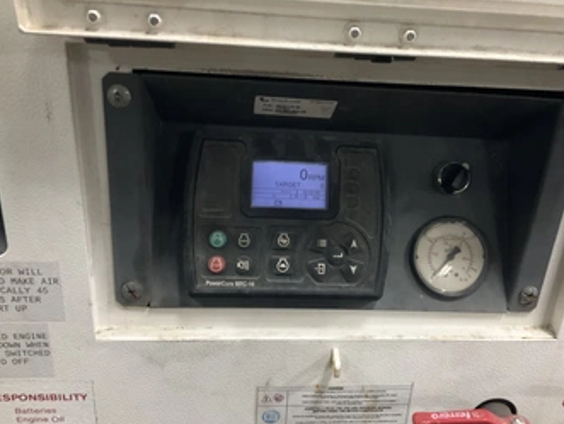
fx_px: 571
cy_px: 204
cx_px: 319
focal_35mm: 35
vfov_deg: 40.8
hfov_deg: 52.4
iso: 250
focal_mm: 3
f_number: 1.8
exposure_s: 1/60
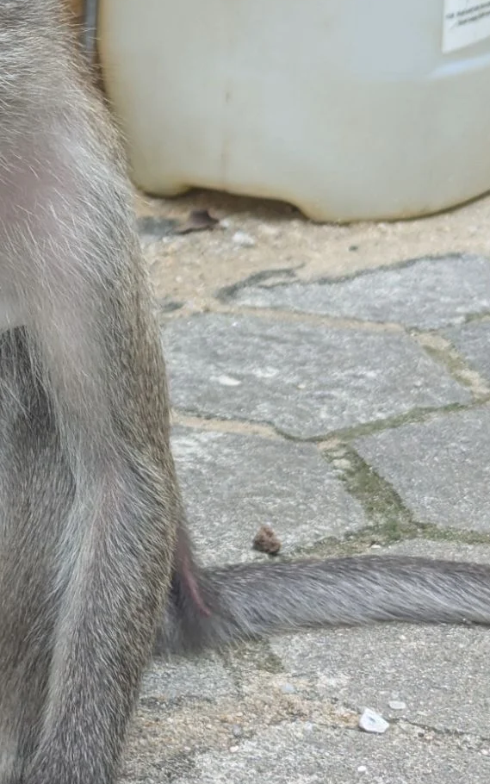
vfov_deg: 18.6
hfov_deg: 11.3
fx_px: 2392
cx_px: -186
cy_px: 374
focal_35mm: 112
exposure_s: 1/444
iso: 41
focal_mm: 6.81
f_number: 1.85
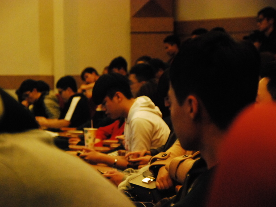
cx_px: 128
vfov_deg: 9.3
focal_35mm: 160
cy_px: 104
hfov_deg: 12.3
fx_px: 1275
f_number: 6.3
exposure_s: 1/15
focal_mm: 98
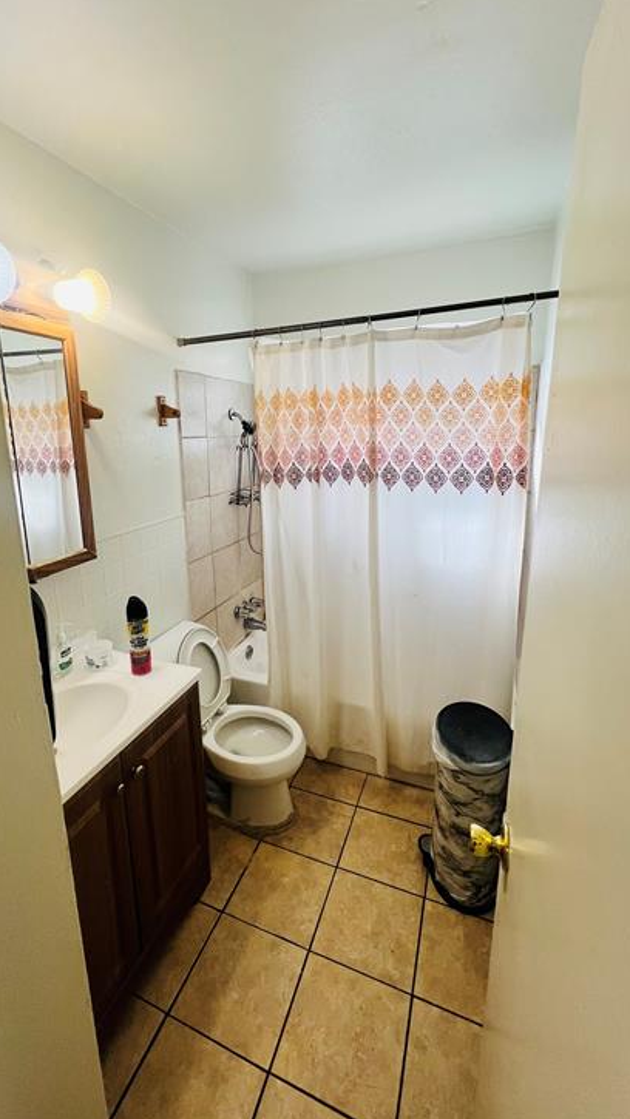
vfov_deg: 102.9
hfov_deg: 70.1
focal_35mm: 15
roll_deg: +2.8
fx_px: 445
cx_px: 266
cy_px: 532
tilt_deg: -12.5
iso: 125
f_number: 1.8
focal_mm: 1.57
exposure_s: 1/120
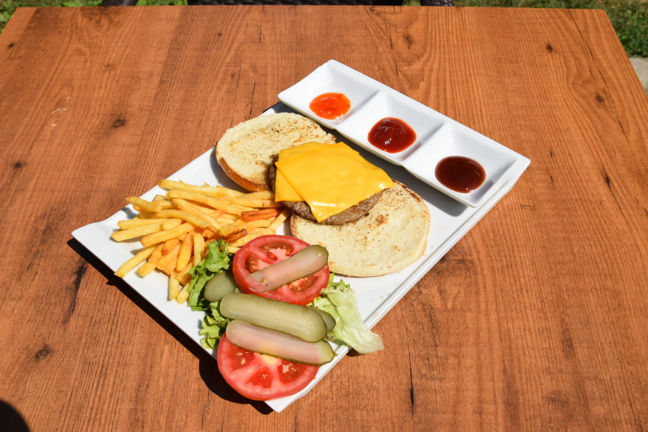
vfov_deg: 36.9
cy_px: 216
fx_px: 648
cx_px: 324
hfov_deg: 53.1
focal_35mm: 36
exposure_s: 1/500
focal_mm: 24
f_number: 11
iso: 200
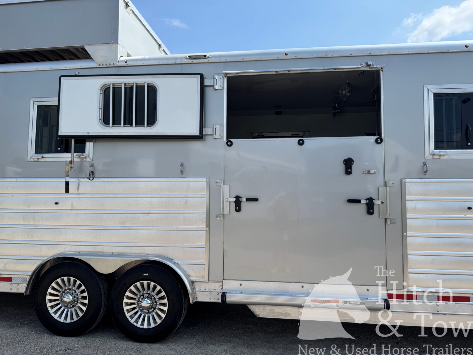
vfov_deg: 56.8
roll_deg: -2.0
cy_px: 178
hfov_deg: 71.6
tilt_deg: +2.3
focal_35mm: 24
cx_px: 236
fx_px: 328
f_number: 1.78
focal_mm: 6.76
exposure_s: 1/5348
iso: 80
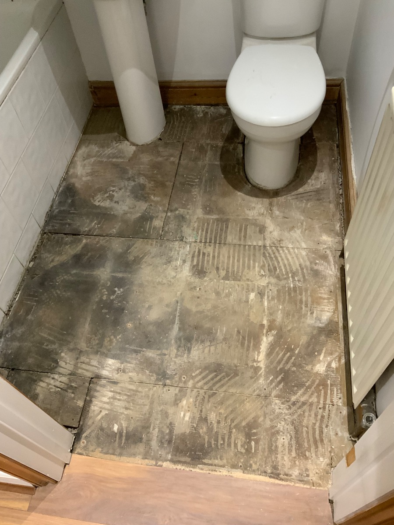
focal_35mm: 29
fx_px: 440
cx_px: 197
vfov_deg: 61.7
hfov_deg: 48.2
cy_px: 262
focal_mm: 3
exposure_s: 1/50
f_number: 1.8
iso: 250
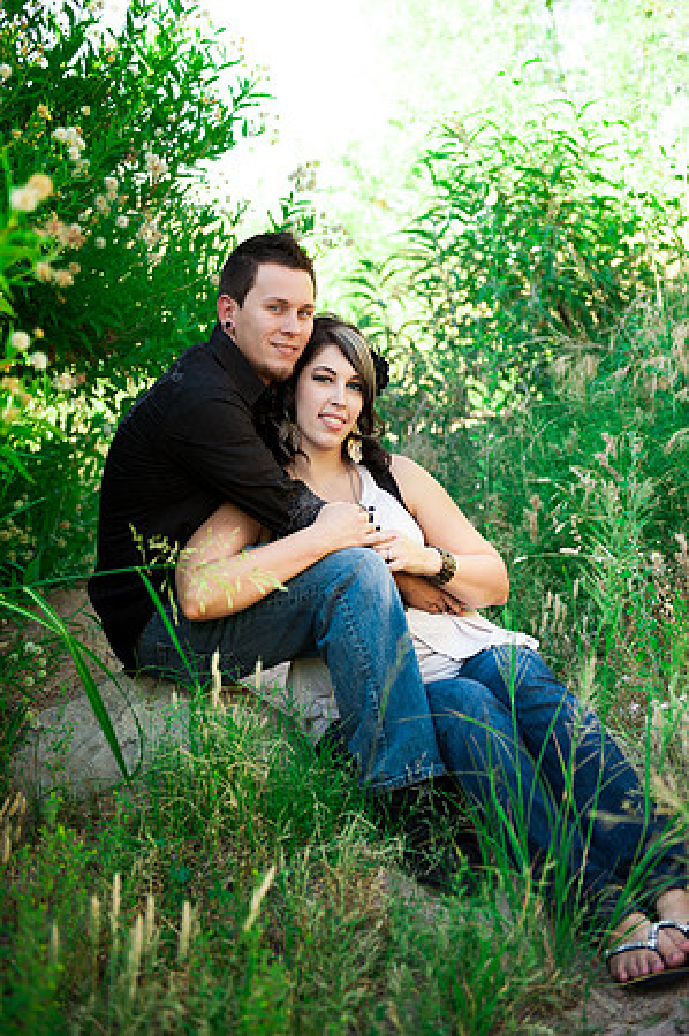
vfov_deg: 38.2
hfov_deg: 25.9
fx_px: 1496
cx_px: 344
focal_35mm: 52
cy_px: 518
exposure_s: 1/500
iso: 320
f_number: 2.8
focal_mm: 52
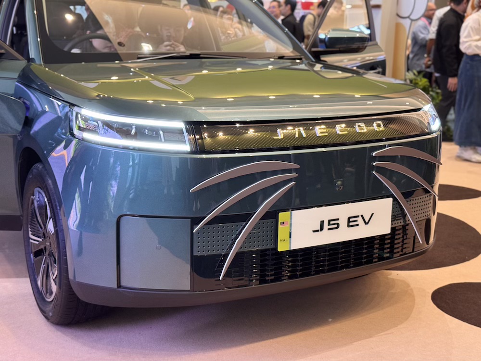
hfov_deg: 39.7
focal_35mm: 48
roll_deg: -0.5
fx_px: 667
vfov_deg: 30.3
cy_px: 180
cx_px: 240
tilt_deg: -13.0
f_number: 1.78
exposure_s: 1/33
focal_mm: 6.76
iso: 250
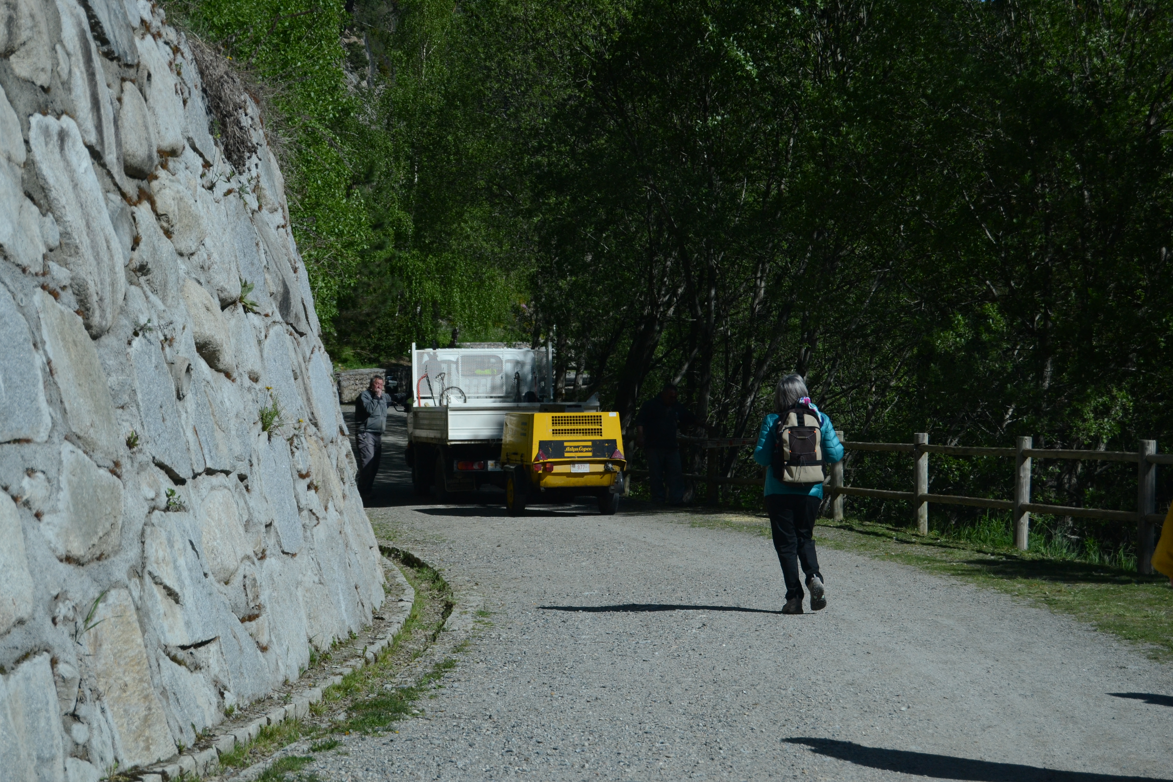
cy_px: 391
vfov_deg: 16.6
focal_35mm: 82
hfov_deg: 24.6
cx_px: 586
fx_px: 2688
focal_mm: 55
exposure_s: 1/2500
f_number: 5.6
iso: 400
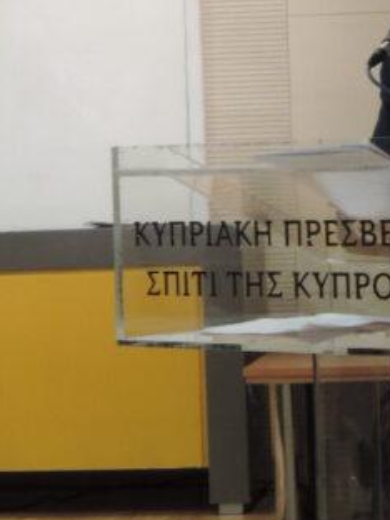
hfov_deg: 9.1
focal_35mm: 164
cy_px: 197
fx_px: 2464
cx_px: 210
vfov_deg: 12.0
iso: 400
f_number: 3.6
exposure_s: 1/30
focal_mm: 8.9
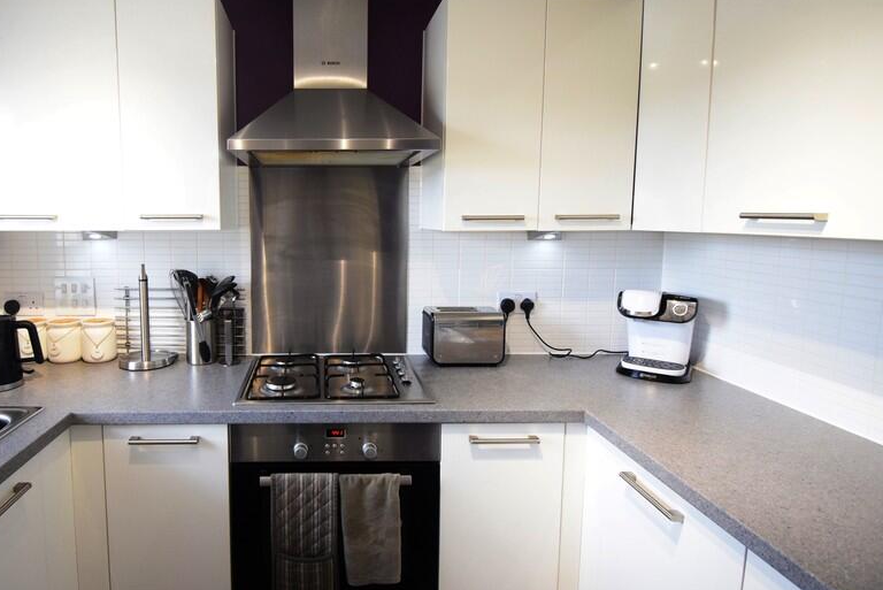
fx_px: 491
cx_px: 322
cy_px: 276
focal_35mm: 20
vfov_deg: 61.9
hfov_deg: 82.1
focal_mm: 10
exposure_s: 1/60
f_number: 4.5
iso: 1600
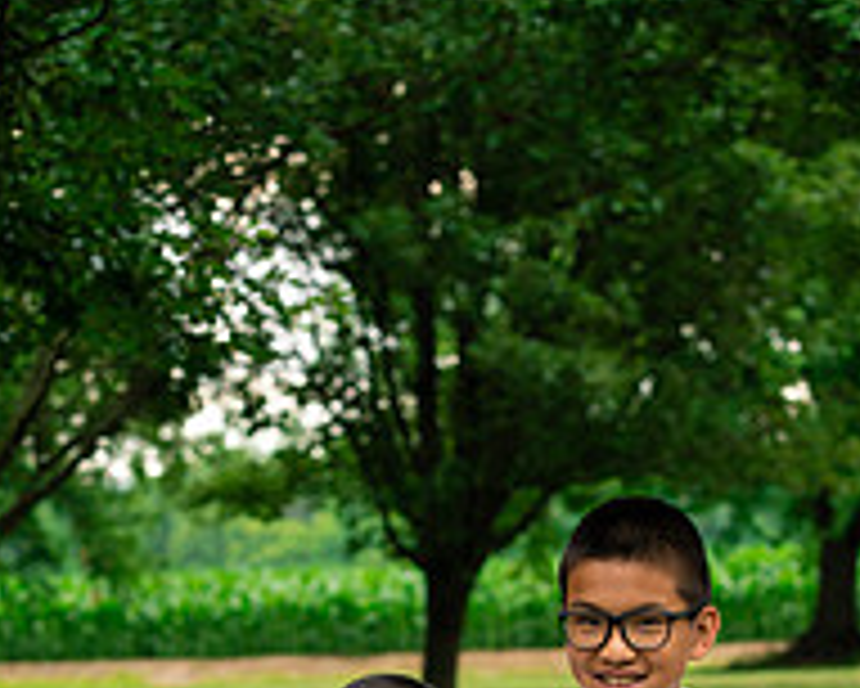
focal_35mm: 188
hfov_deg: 10.3
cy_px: 985
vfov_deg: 8.1
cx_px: 540
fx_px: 4788
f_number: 5
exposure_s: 1/320
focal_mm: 85
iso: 400
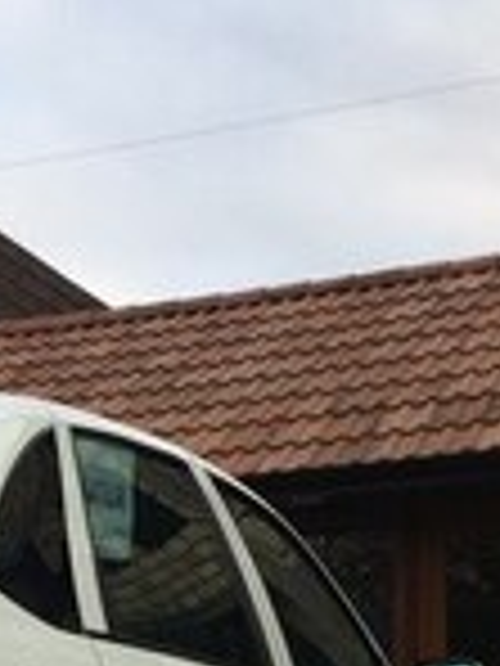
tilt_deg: -5.0
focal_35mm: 97
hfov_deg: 15.0
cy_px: 963
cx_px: 23
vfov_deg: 18.3
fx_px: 1868
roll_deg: +2.4
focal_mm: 4.15
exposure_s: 1/366
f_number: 2.2
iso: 32
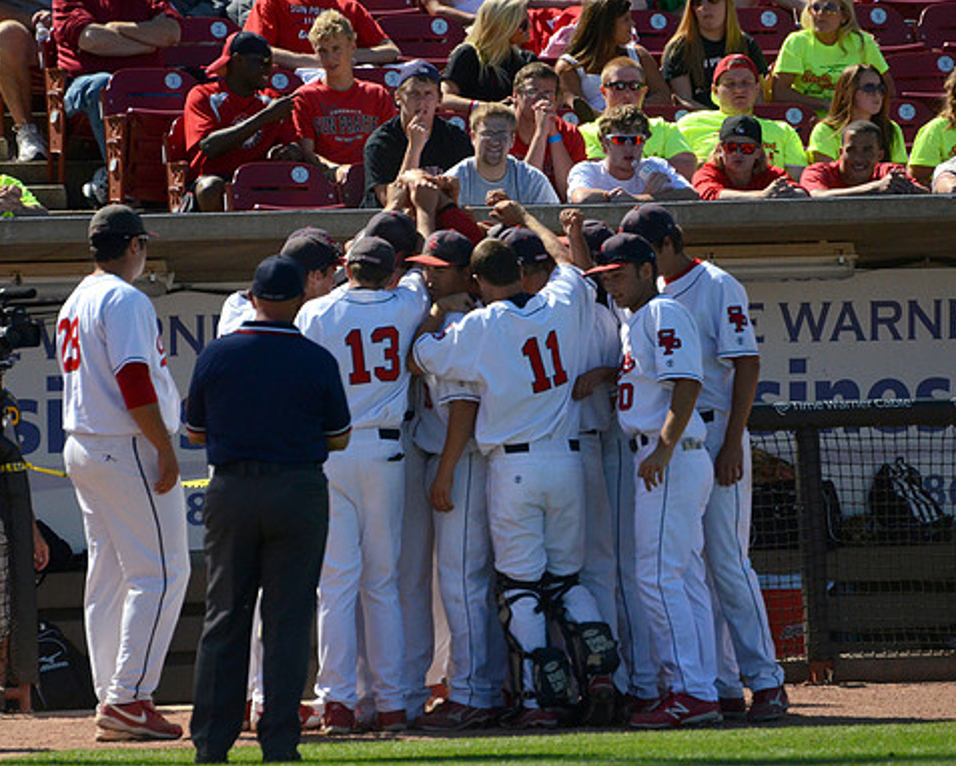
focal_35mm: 478
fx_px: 13530
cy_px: 383
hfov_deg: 4.0
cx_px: 471
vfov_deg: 3.2
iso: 1250
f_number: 5.6
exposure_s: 1/8000
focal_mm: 280
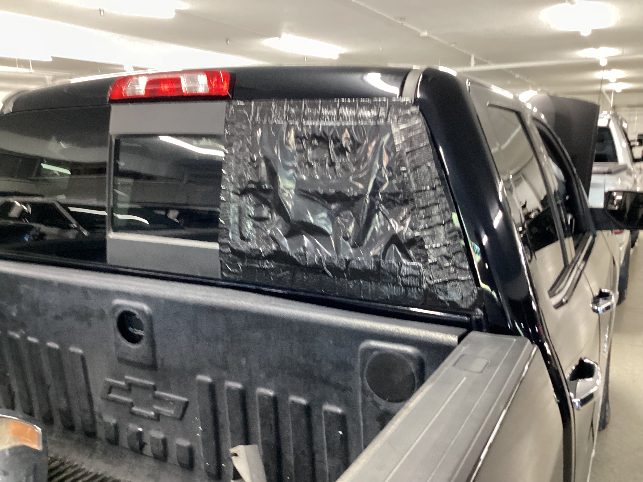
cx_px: 322
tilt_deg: -12.7
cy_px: 241
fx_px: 576
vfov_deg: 45.4
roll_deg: +0.8
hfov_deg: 58.4
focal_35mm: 31
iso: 320
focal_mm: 3.3
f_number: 2.4
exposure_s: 1/30
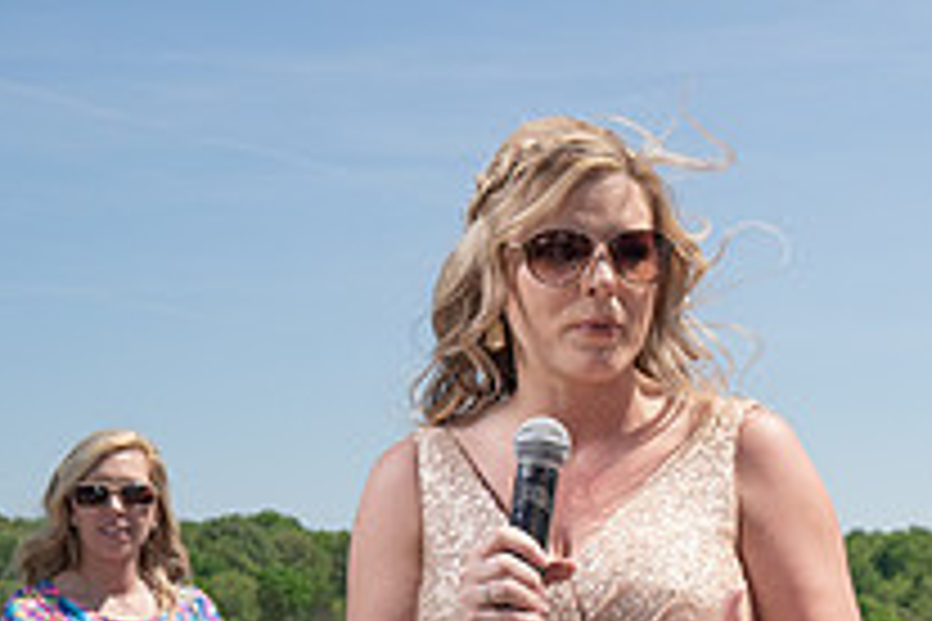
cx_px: 1297
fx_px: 2822
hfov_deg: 17.3
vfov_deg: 12.5
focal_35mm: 109
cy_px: 524
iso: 50
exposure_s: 1/250
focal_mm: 35
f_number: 7.1
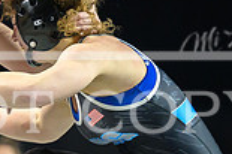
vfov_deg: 2.5
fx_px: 3541
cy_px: 103
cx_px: 14
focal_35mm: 550
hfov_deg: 3.7
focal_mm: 120
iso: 4000
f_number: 2.8
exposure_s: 1/800
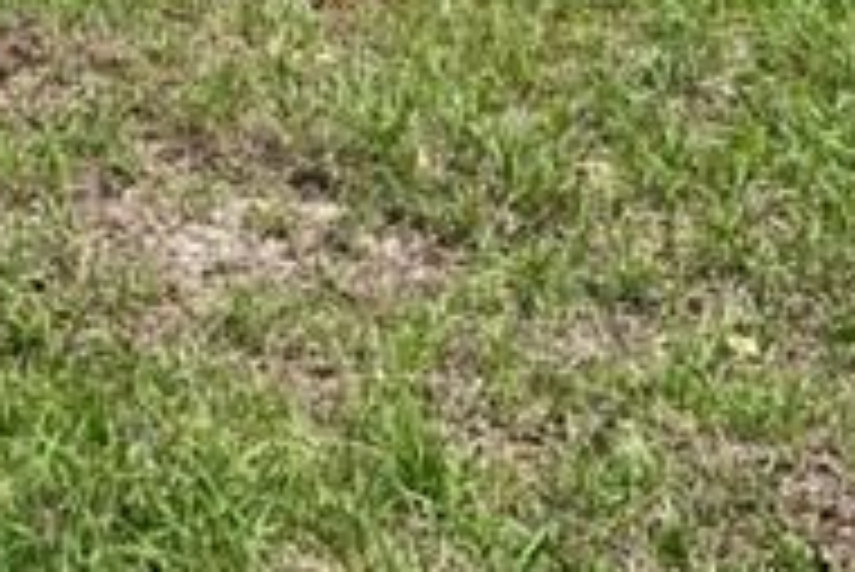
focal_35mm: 91
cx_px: -130
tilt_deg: -8.5
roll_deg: -0.5
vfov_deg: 13.4
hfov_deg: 21.0
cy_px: -495
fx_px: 2163
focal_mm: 5.1
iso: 50
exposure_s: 1/3215
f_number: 1.6
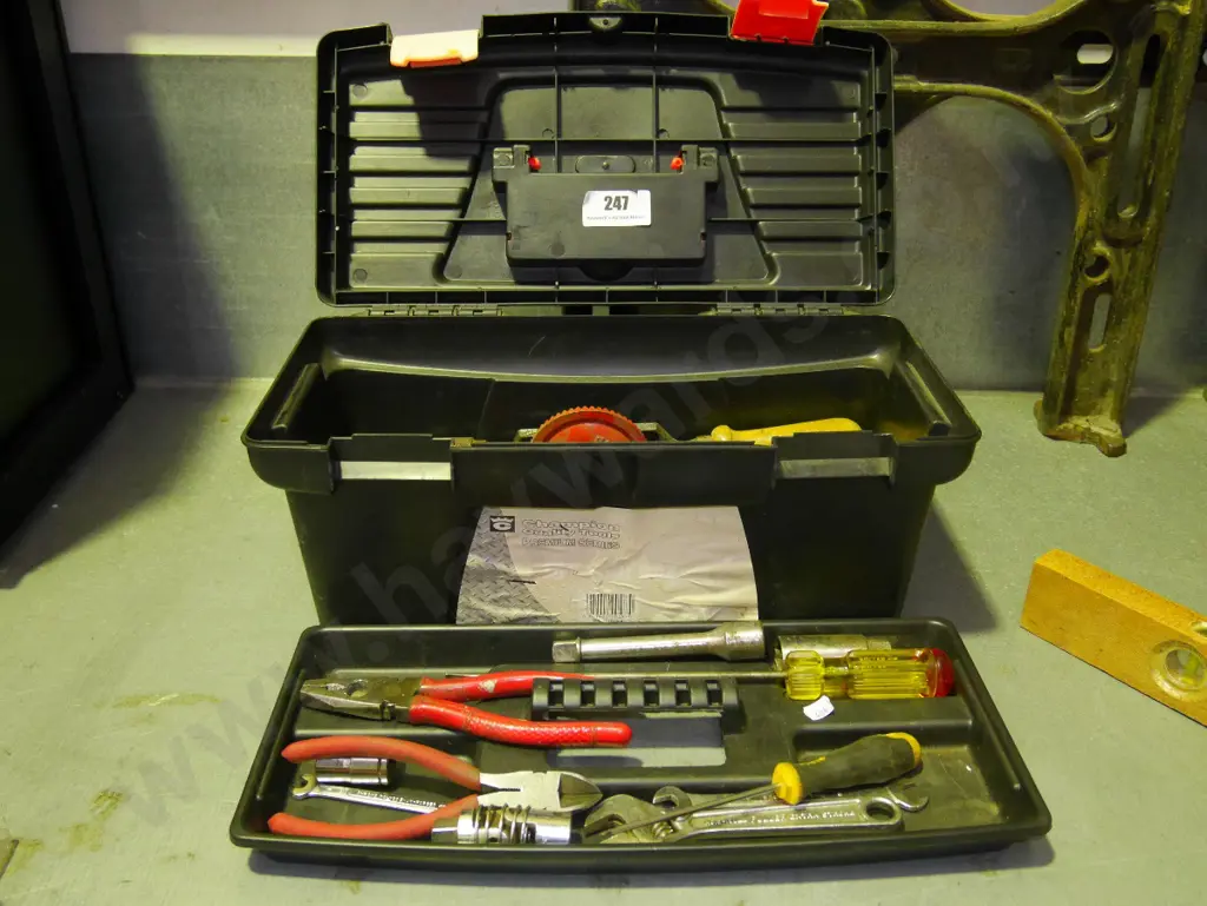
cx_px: 604
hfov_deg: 56.8
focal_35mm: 32
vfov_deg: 44.2
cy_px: 453
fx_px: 1116
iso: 3200
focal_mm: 16
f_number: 4
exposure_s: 1/60
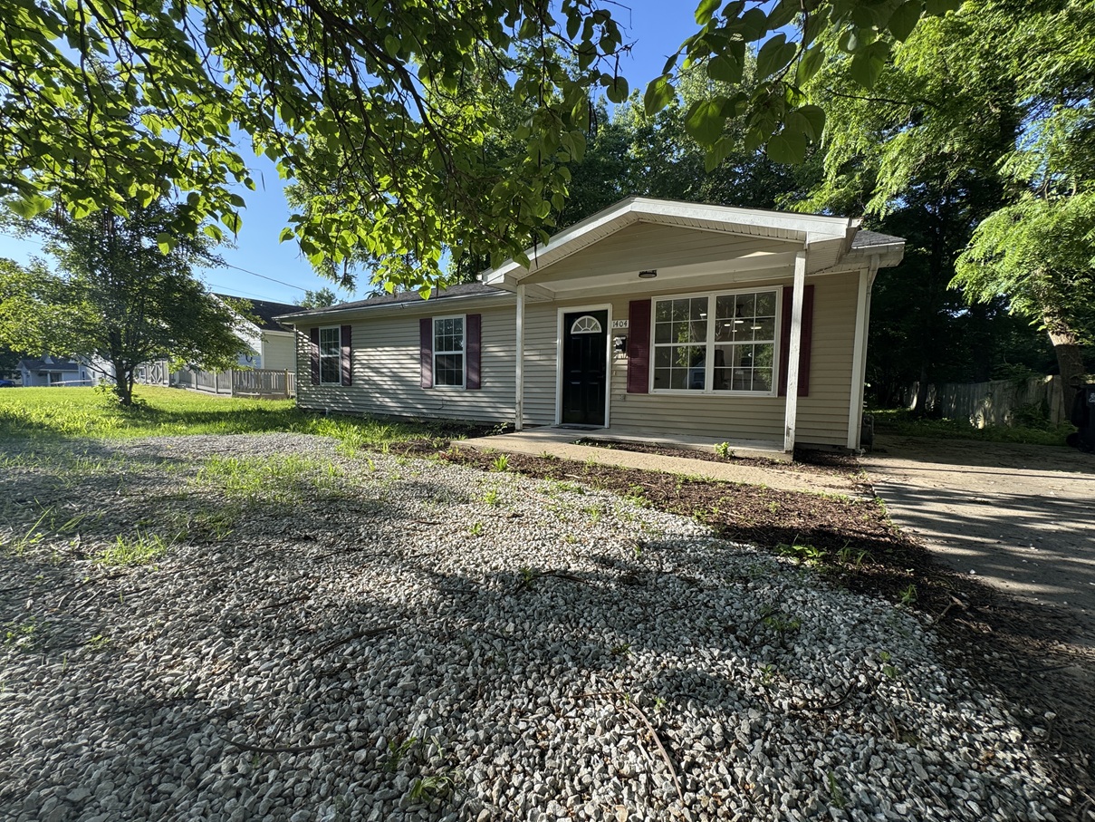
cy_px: 411
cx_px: 548
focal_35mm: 14
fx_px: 443
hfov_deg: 102.1
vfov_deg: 85.7
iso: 40
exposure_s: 1/505
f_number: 2.2
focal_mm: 2.22
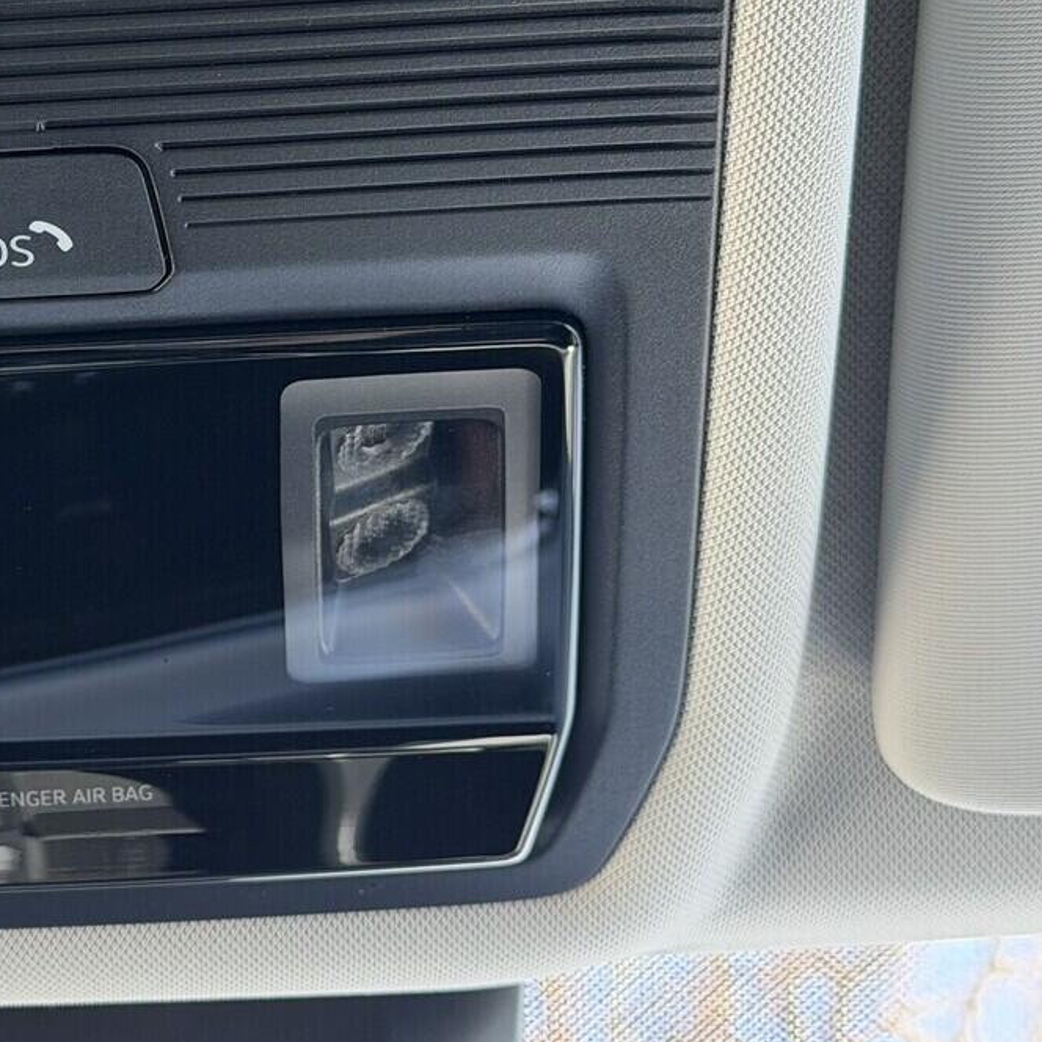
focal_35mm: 92
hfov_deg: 18.3
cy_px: 306
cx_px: -41
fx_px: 3133
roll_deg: -0.1
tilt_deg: +36.4
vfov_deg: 18.8
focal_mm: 6.76
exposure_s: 1/89
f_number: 1.78
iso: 100
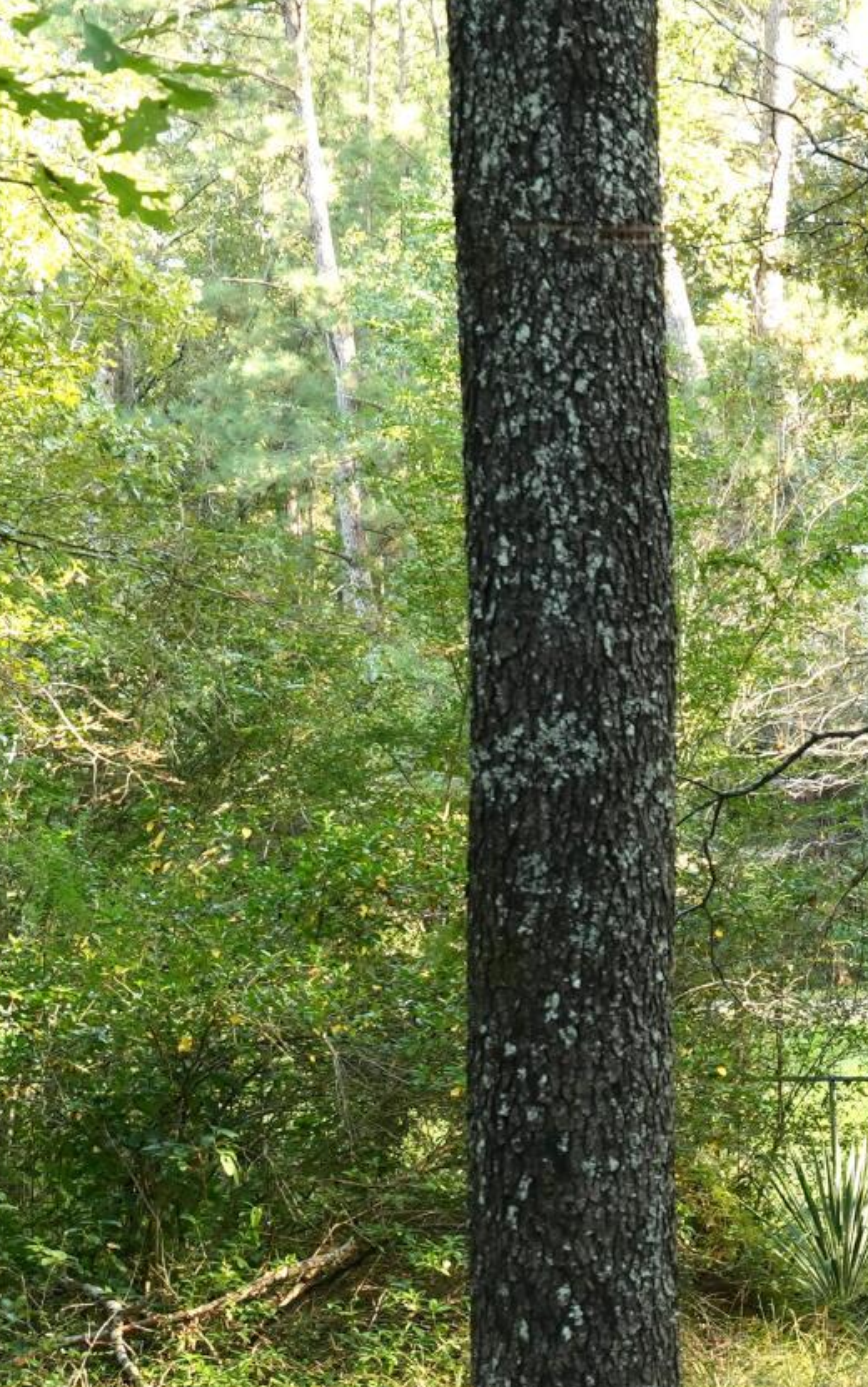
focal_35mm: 114
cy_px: 1185
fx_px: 4311
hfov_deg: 10.4
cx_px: 1871
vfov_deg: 18.1
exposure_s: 1/30
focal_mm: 31
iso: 640
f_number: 6.3
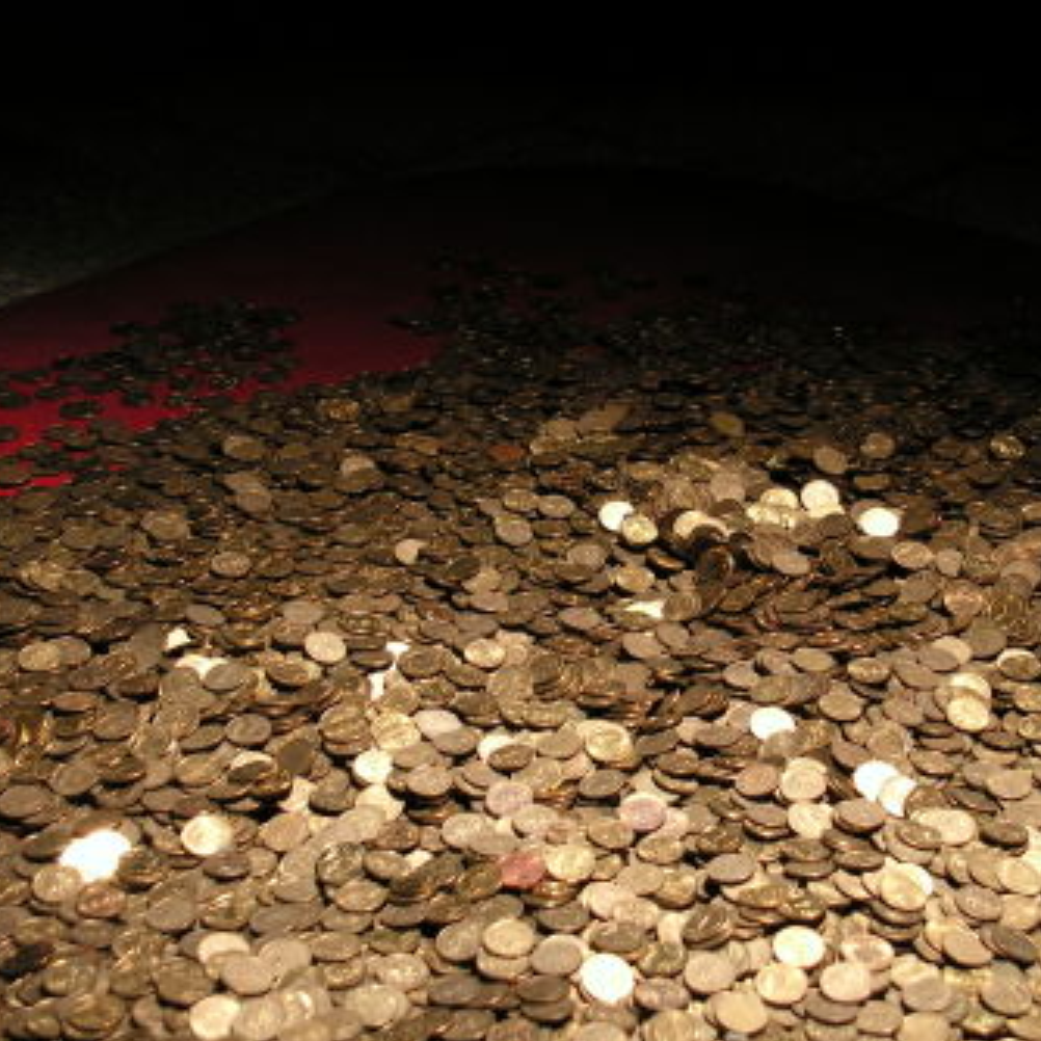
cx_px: 661
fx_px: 2314
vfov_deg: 25.4
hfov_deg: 25.3
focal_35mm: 68
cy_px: 524
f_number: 3.3
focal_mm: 9.6
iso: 64
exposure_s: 1/30
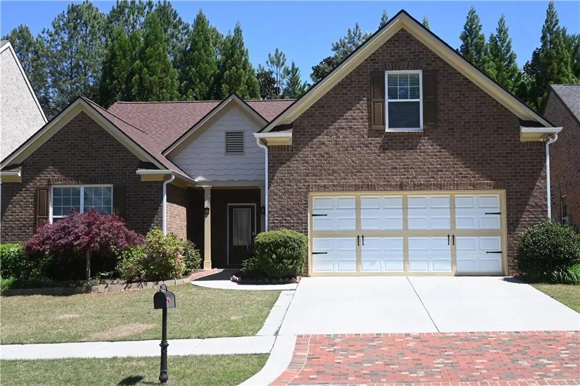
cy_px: 193
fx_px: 701
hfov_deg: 45.0
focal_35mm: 44
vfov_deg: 30.8
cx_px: 290
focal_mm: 29
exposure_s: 1/500
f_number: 4.8
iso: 100
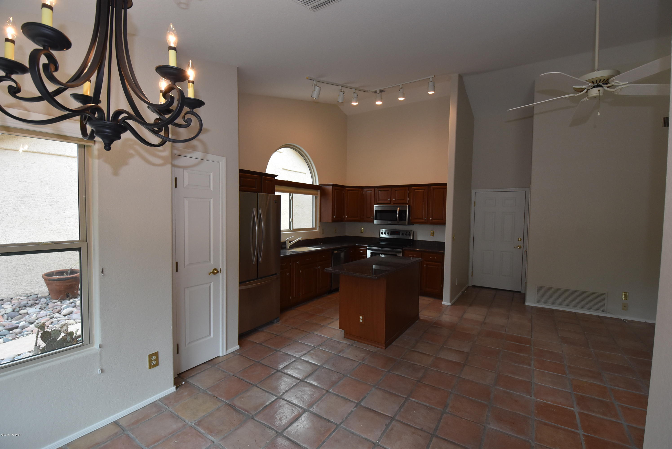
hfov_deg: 100.3
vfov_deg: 77.4
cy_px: 224
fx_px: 280
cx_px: 336
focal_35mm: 15
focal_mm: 10
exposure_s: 1/125
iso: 800
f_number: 5.6
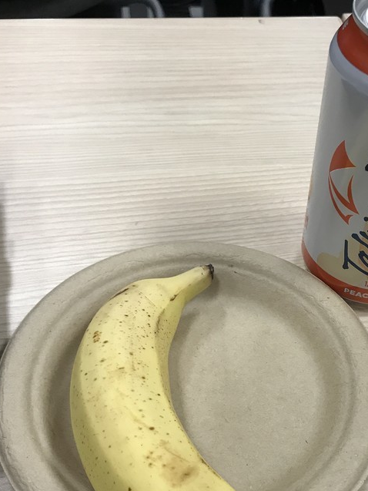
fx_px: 638
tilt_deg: -50.8
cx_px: 286
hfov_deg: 31.5
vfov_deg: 41.3
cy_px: 344
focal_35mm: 45
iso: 32
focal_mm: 3.99
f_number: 1.8
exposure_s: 1/30
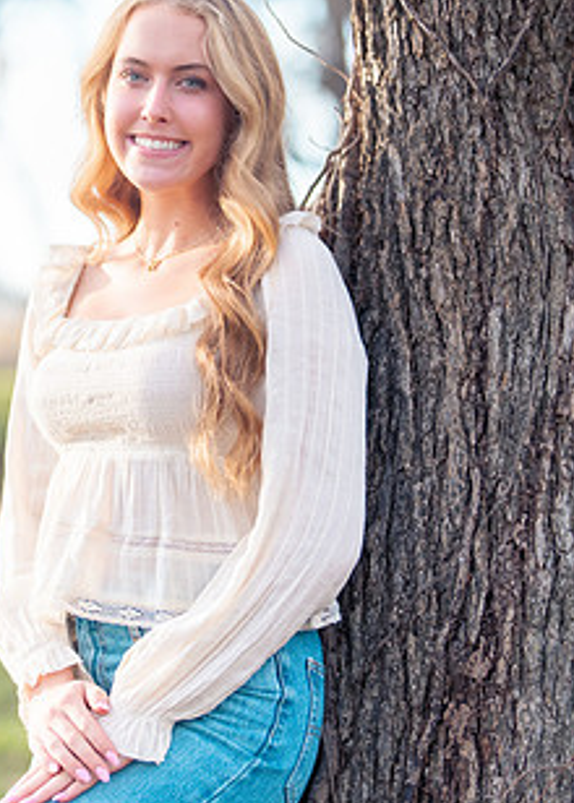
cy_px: 289
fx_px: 2442
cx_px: 176
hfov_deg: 13.4
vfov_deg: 18.6
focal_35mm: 107
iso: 100
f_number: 1.2
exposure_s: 1/1000
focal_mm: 50
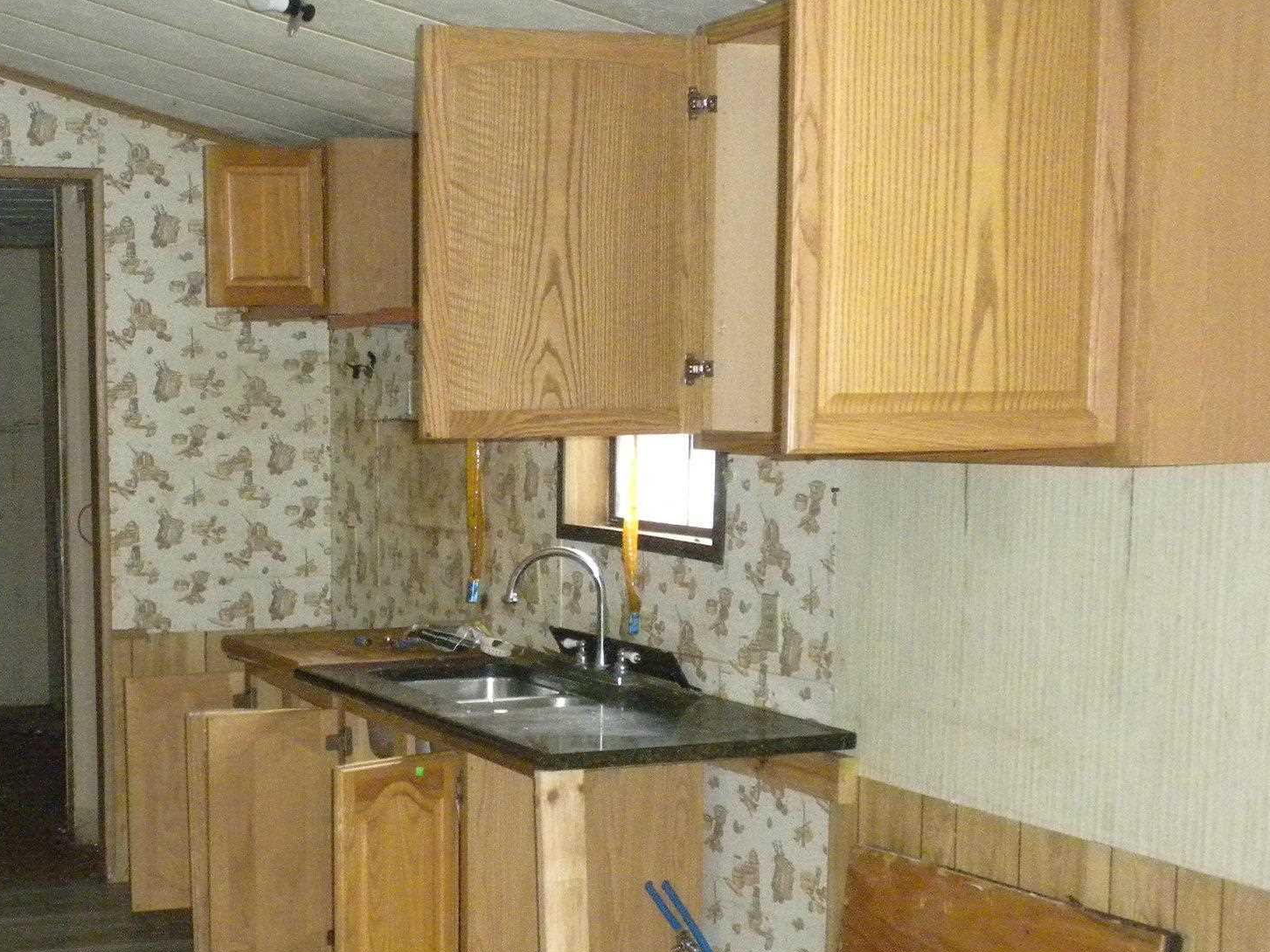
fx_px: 2422
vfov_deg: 22.1
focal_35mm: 66
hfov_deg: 28.8
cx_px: 256
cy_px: 651
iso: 726
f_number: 3.5
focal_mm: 6.6
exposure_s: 1/30
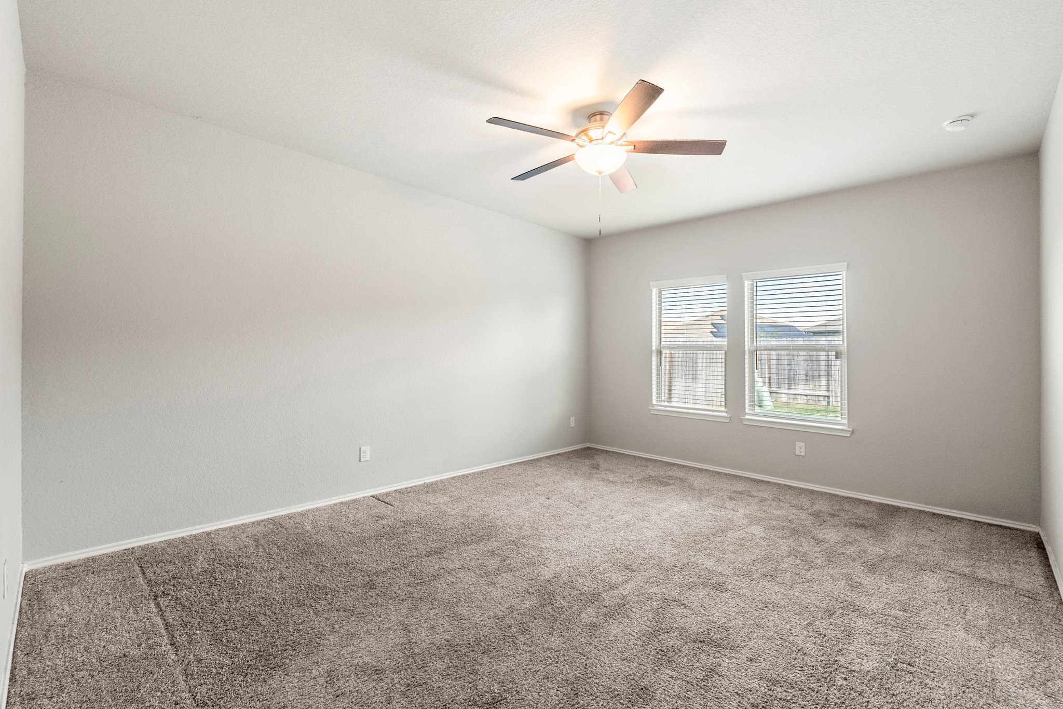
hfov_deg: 100.4
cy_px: 354
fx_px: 443
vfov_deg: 77.3
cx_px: 532
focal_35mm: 15
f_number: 9
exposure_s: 1/1.67
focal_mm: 15
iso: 250
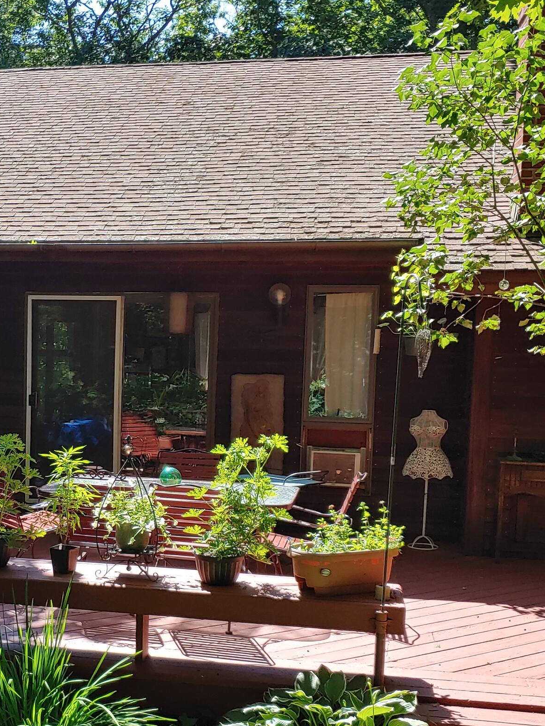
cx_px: 82
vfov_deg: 39.5
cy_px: 439
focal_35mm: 48
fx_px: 1008
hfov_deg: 29.3
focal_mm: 4.23
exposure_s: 1/820
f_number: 1.5
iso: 50
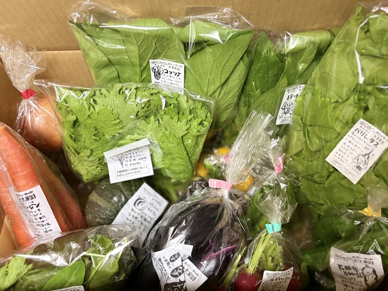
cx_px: 209
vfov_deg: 45.4
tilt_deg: -60.2
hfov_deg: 58.3
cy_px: 147
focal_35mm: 31
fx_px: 347
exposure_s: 1/50
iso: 400
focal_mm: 5.96
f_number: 1.6
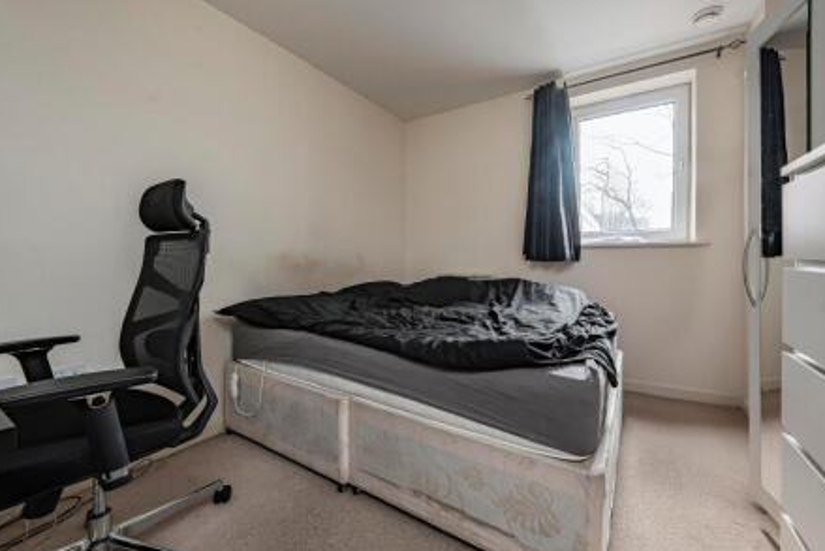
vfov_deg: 85.4
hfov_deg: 108.2
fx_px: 298
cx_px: 440
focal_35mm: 13
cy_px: 264
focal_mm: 12
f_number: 9
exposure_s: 1/20
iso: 320
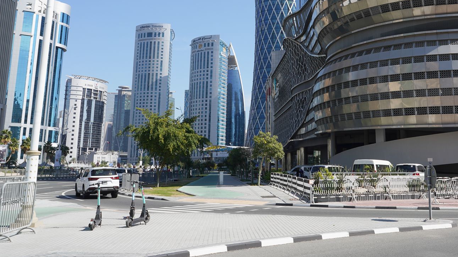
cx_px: 298
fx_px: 474
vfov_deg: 30.0
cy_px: 71
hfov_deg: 50.8
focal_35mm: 39
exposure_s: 1/100
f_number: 14
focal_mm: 24
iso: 100
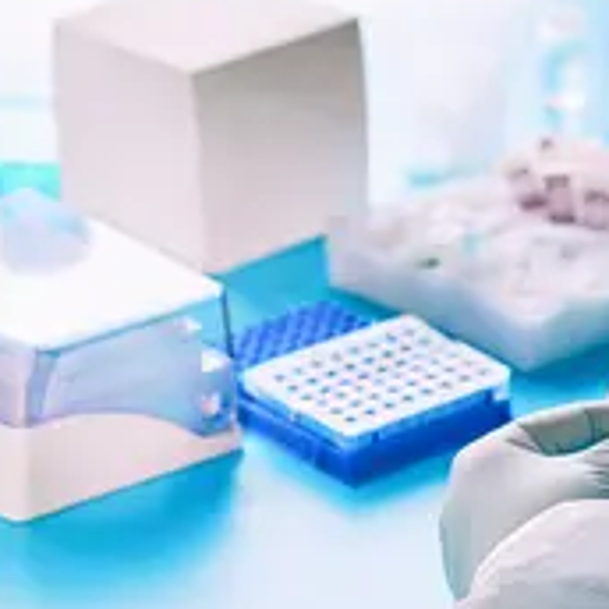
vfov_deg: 7.7
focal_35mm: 228
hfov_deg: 7.6
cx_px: 655
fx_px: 4538
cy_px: 202
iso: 200
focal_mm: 80
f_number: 4.5
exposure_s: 1/80
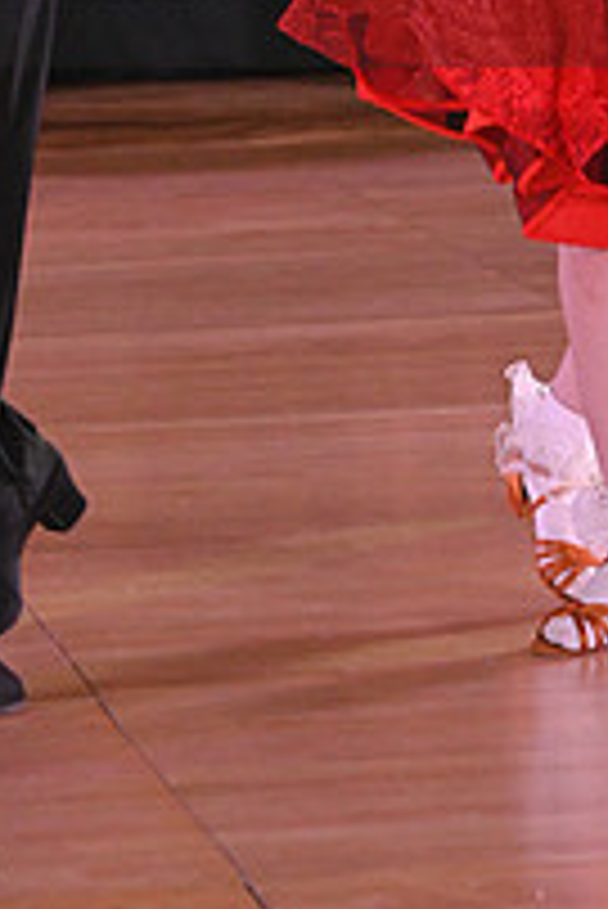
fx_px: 7106
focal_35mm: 281
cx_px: 381
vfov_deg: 7.3
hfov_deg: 4.9
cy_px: -81
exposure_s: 1/320
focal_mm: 98
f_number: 6.3
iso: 3200
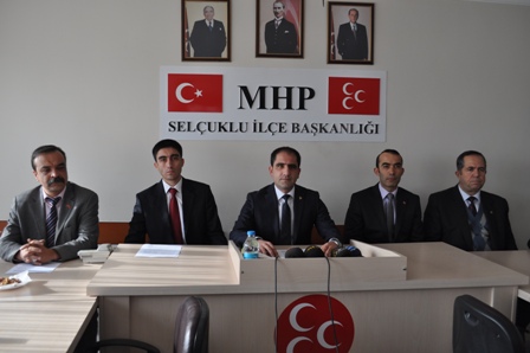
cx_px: 265
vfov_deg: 39.9
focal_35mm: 33
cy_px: 176
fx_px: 485
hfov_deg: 57.3
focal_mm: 22
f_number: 5
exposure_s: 1/100
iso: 400
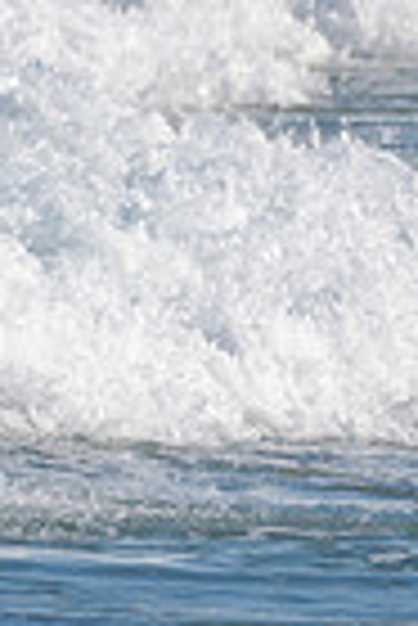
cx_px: -247
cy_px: 274
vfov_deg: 0.8
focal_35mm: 2652
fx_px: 46071
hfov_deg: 0.5
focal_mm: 500
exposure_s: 1/2000
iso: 140
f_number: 5.6
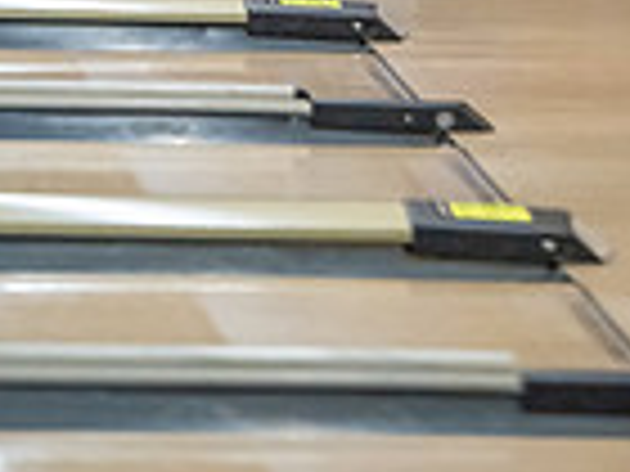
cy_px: -454
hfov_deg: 4.7
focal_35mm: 418
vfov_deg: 3.5
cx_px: 414
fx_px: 7607
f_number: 2.8
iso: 4000
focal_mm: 135
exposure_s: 1/1000
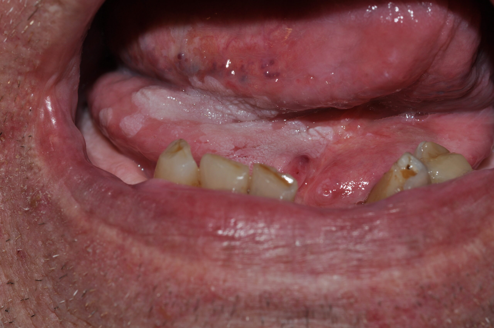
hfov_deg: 22.6
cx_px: 247
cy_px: 164
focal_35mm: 90
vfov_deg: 15.1
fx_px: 1233
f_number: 18
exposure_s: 1/60
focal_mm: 60
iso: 200
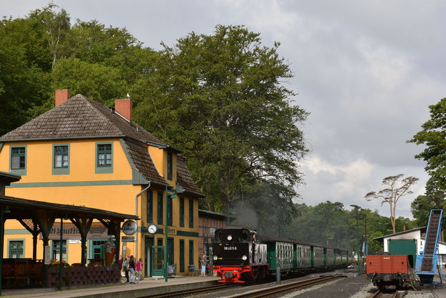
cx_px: 208
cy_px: 166
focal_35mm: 64
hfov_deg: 31.4
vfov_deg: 21.2
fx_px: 793
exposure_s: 1/640
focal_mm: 38
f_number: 8
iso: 200
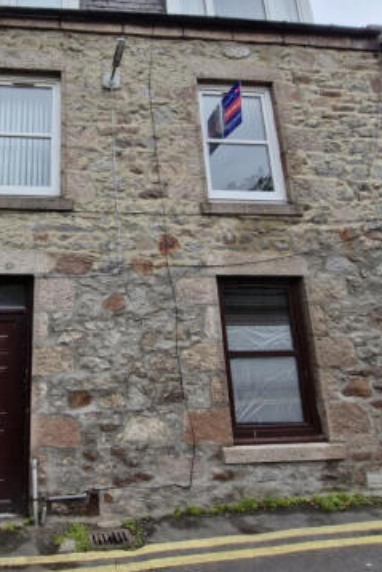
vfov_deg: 77.7
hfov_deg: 53.5
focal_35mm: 22
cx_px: 78
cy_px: 231
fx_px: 350
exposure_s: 1/1120
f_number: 2.2
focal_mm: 1.74
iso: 50
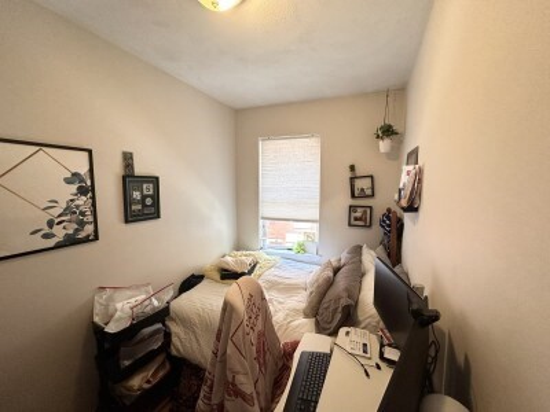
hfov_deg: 102.1
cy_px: 206
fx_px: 222
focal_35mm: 14
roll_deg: -0.1
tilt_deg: -5.3
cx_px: 275
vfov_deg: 85.7
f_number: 2.2
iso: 200
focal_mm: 2.22
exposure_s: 1/120
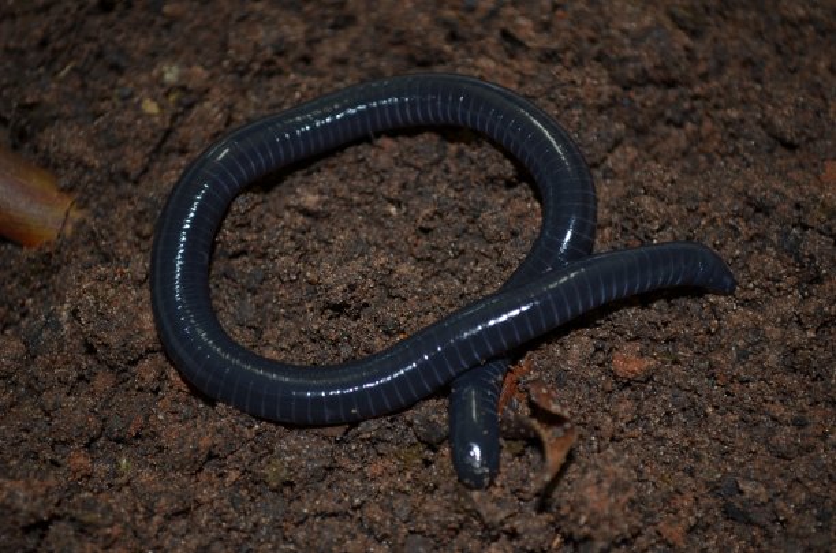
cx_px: 418
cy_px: 276
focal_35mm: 75
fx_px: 1738
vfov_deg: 18.1
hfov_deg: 27.1
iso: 200
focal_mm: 50
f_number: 5.6
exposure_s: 1/30
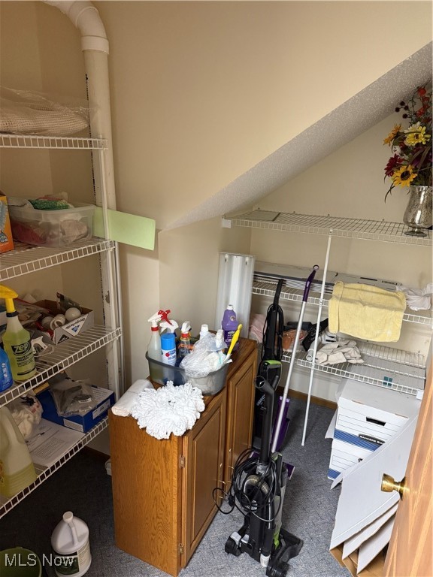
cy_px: 288
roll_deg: -2.5
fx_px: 400
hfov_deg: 56.8
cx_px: 216
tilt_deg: -19.1
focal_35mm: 24
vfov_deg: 71.6
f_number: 1.78
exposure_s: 1/40
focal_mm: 6.76
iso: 640
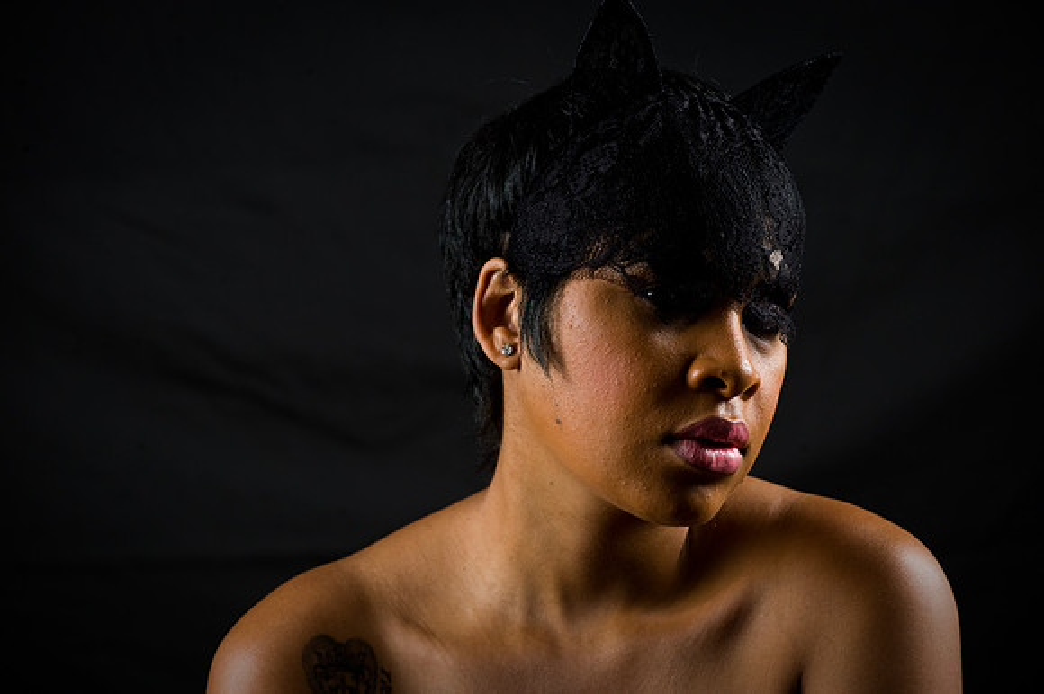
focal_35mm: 155
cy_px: 347
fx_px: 4492
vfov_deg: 8.8
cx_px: 522
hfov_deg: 13.3
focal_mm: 155
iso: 200
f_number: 5.6
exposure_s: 1/125
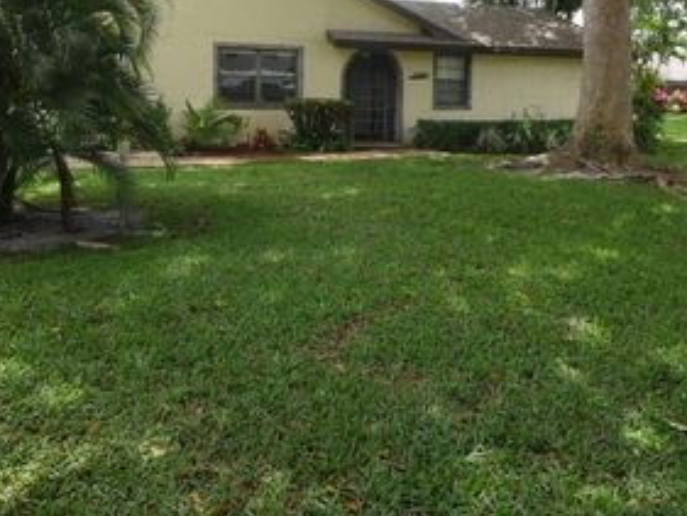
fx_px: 635
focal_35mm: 32
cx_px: 359
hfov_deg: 56.8
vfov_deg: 43.0
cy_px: 136
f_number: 8
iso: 200
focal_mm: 9
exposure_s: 1/100
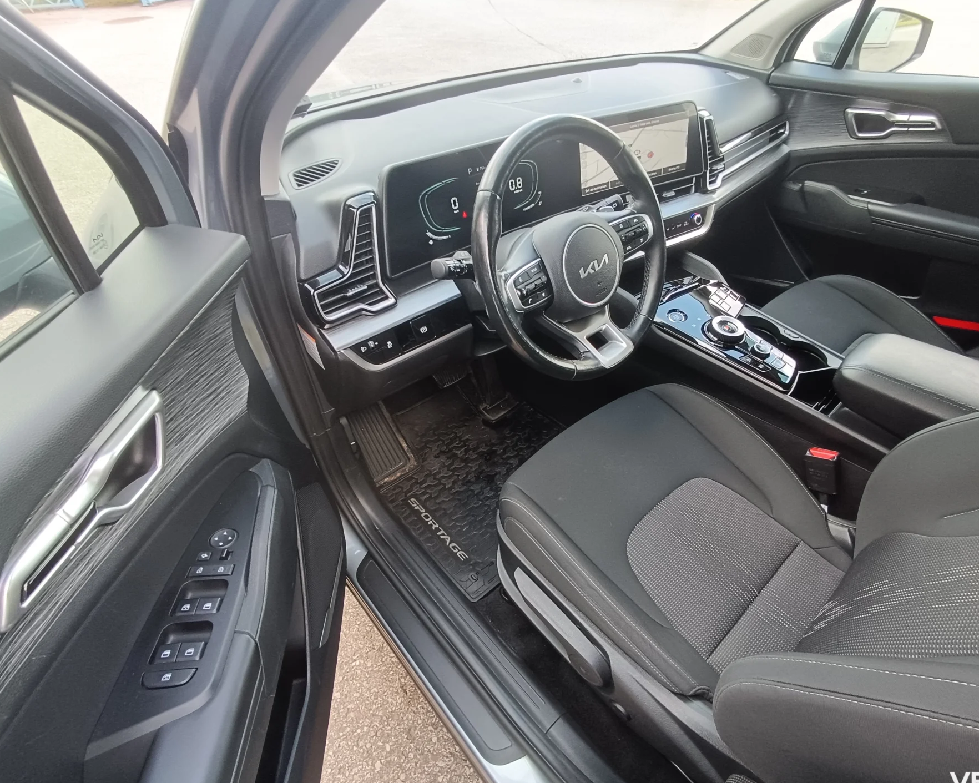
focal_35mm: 17
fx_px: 493
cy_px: 398
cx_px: 518
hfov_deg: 89.5
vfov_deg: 77.0
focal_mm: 1.66
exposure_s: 1/50
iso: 162
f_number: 2.2
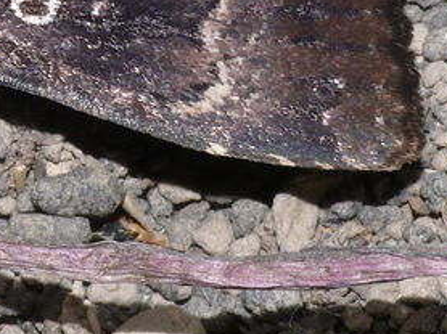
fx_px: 6619
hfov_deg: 3.9
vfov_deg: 2.9
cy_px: -120
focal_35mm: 513
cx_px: 75
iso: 200
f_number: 11
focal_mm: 35.2
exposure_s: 1/640
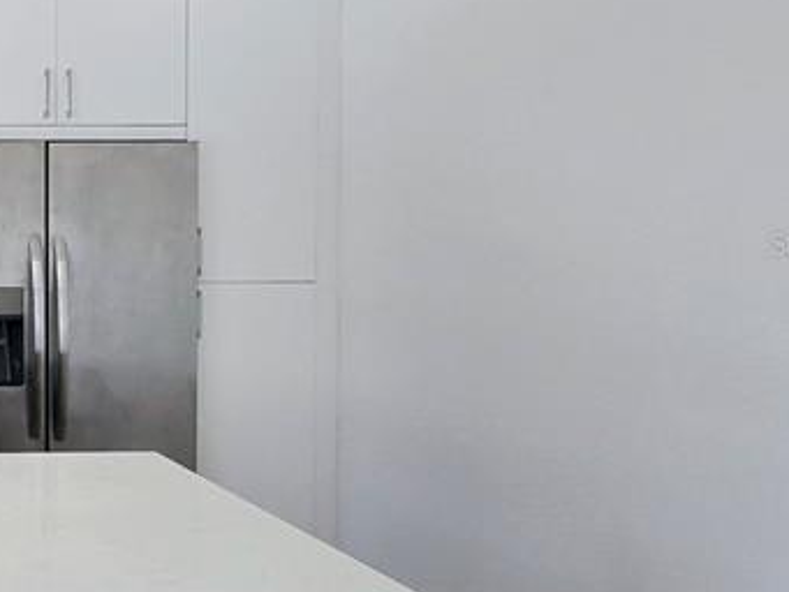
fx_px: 889
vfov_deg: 36.7
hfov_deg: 32.9
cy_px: 243
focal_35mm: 39
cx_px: -275
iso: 50
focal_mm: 2.2
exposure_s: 1/250
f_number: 2.2
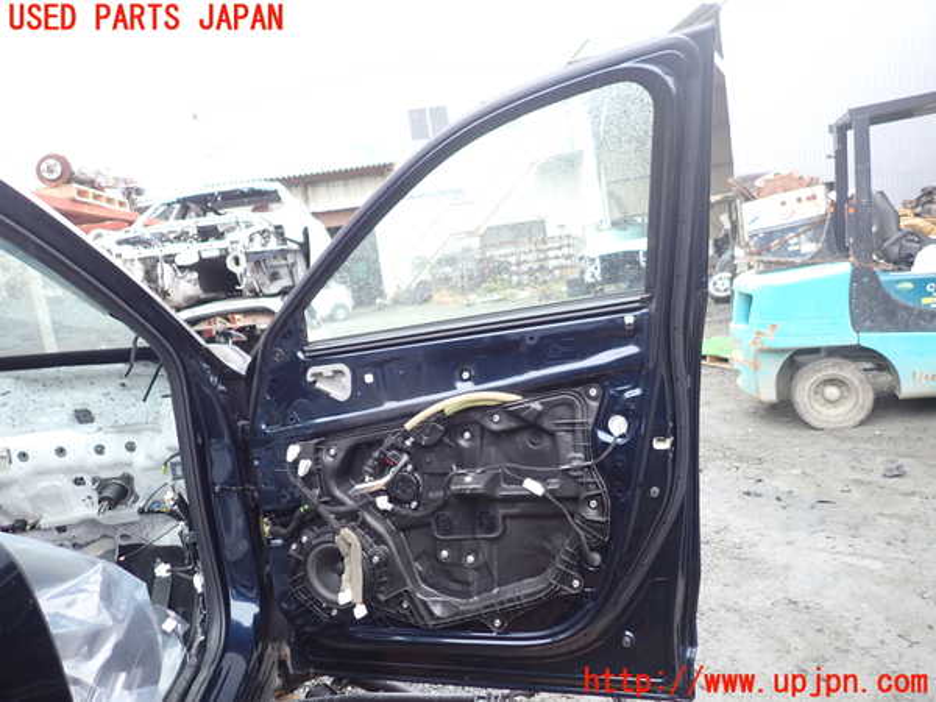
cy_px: 351
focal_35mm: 25
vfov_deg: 54.9
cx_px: 468
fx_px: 676
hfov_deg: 69.4
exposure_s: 1/100
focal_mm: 4.5
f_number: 2
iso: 100
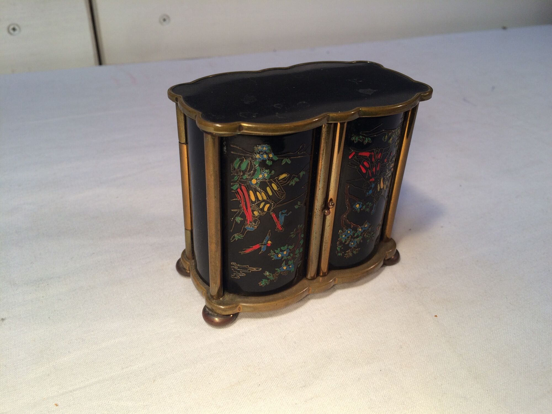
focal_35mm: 29
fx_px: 462
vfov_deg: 48.2
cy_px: 207
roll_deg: -2.5
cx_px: 276
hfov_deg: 61.7
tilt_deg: -32.9
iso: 32
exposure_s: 1/121
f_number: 2.2
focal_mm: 4.15
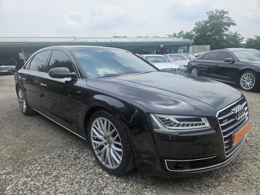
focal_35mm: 23
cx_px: 130
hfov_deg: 73.9
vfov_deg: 58.9
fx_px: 173
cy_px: 98
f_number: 1.8
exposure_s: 1/1728
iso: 32
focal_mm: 5.4
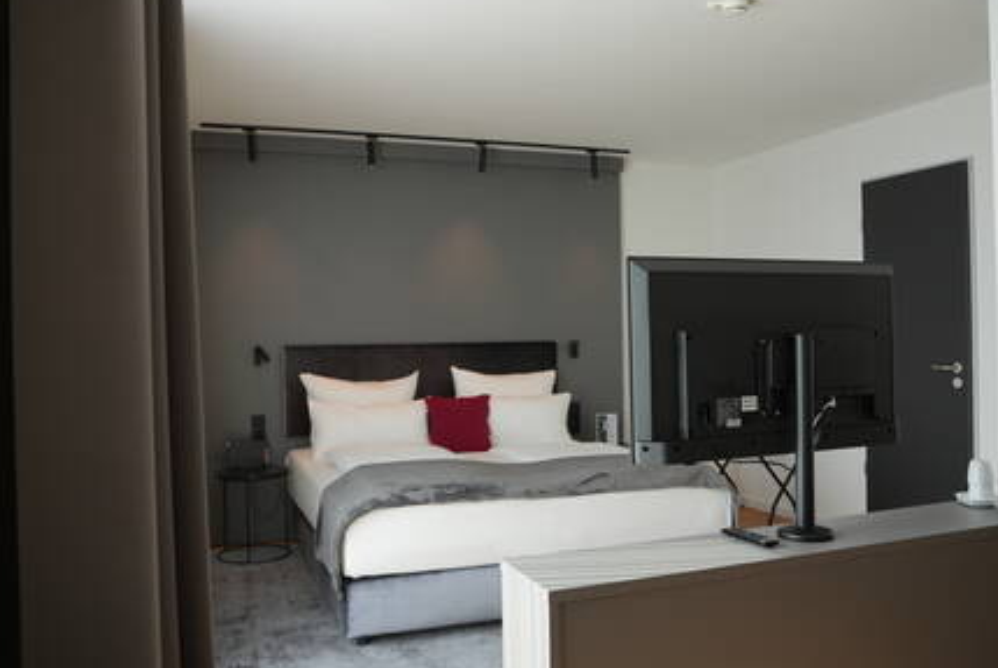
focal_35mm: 30
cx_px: 498
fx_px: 832
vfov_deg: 43.7
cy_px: 325
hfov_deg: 61.9
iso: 100
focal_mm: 28
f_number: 4.5
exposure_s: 1/80
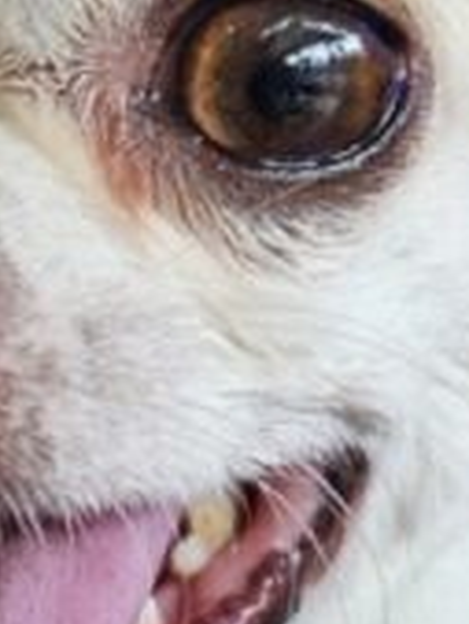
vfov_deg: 14.2
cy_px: 288
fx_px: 2508
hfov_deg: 10.7
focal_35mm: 139
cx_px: 111
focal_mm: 5.4
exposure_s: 1/120
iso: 32
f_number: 1.8
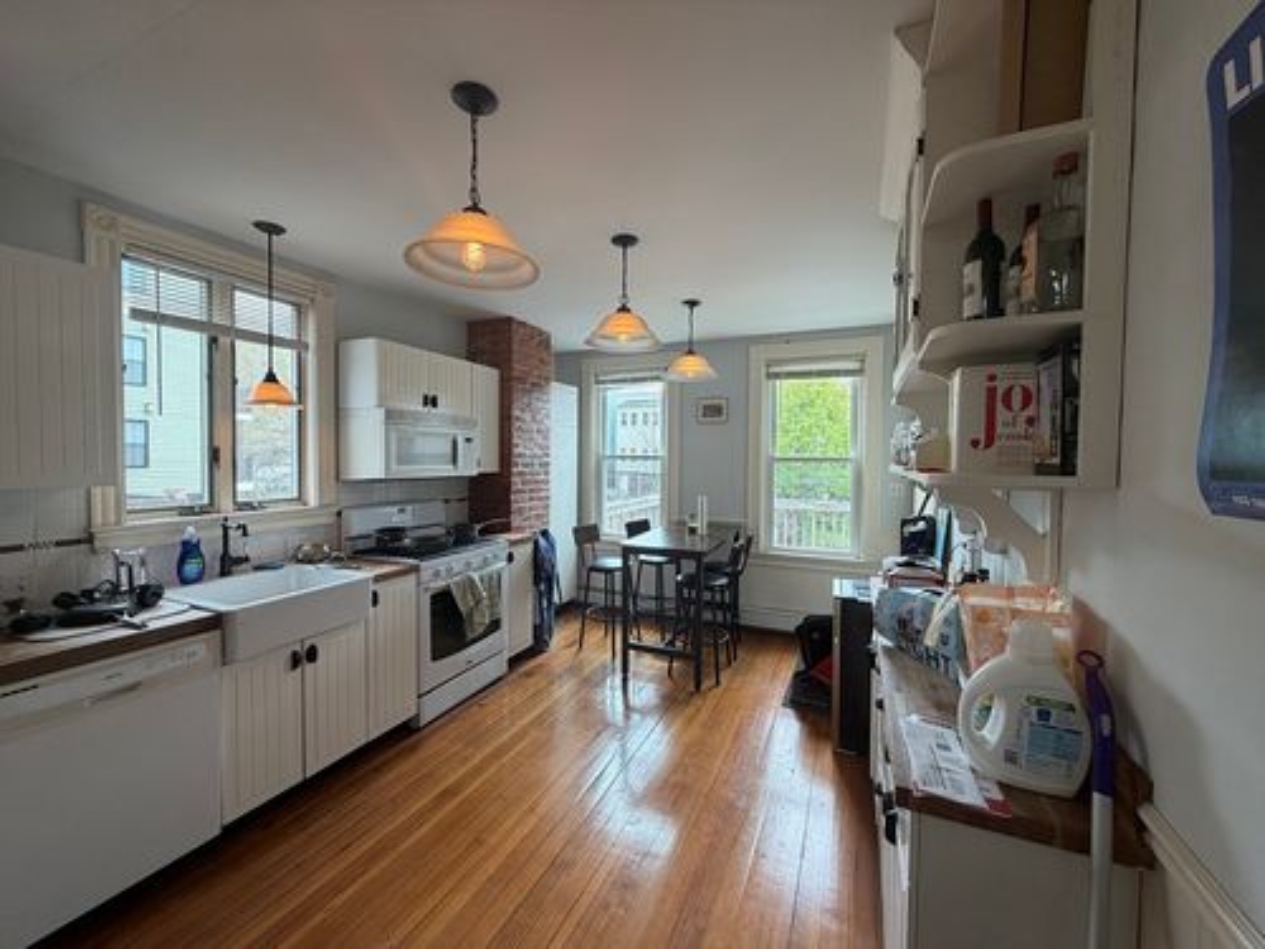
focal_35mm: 14
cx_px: 632
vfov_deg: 85.7
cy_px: 474
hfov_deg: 102.1
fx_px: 512
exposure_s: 1/120
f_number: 2.2
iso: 80
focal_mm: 2.22
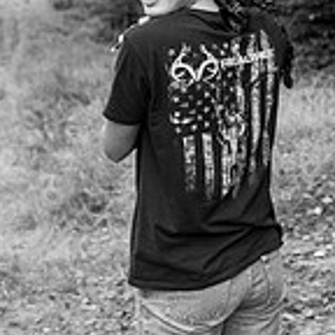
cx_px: 266
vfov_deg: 18.7
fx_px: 1018
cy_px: 142
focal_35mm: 93
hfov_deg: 18.5
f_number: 4
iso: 400
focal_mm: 35
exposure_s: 1/250
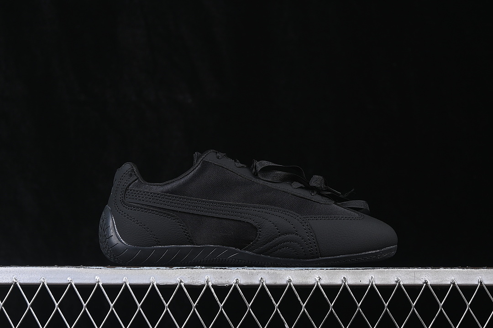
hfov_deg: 27.0
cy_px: 164
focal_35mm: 75
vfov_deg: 18.2
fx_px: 1027
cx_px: 246
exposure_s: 1/60
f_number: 6.3
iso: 160
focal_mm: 50
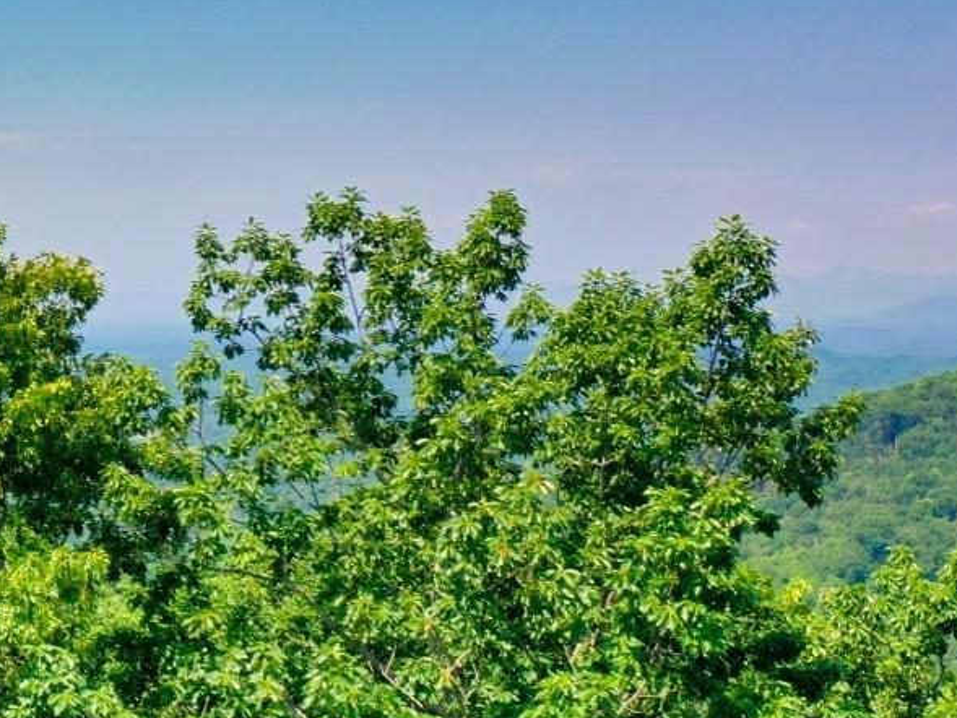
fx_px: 2046
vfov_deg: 19.9
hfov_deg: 23.0
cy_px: 364
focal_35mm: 74
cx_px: -328
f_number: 5.6
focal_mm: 10.3
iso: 100
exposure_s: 1/400
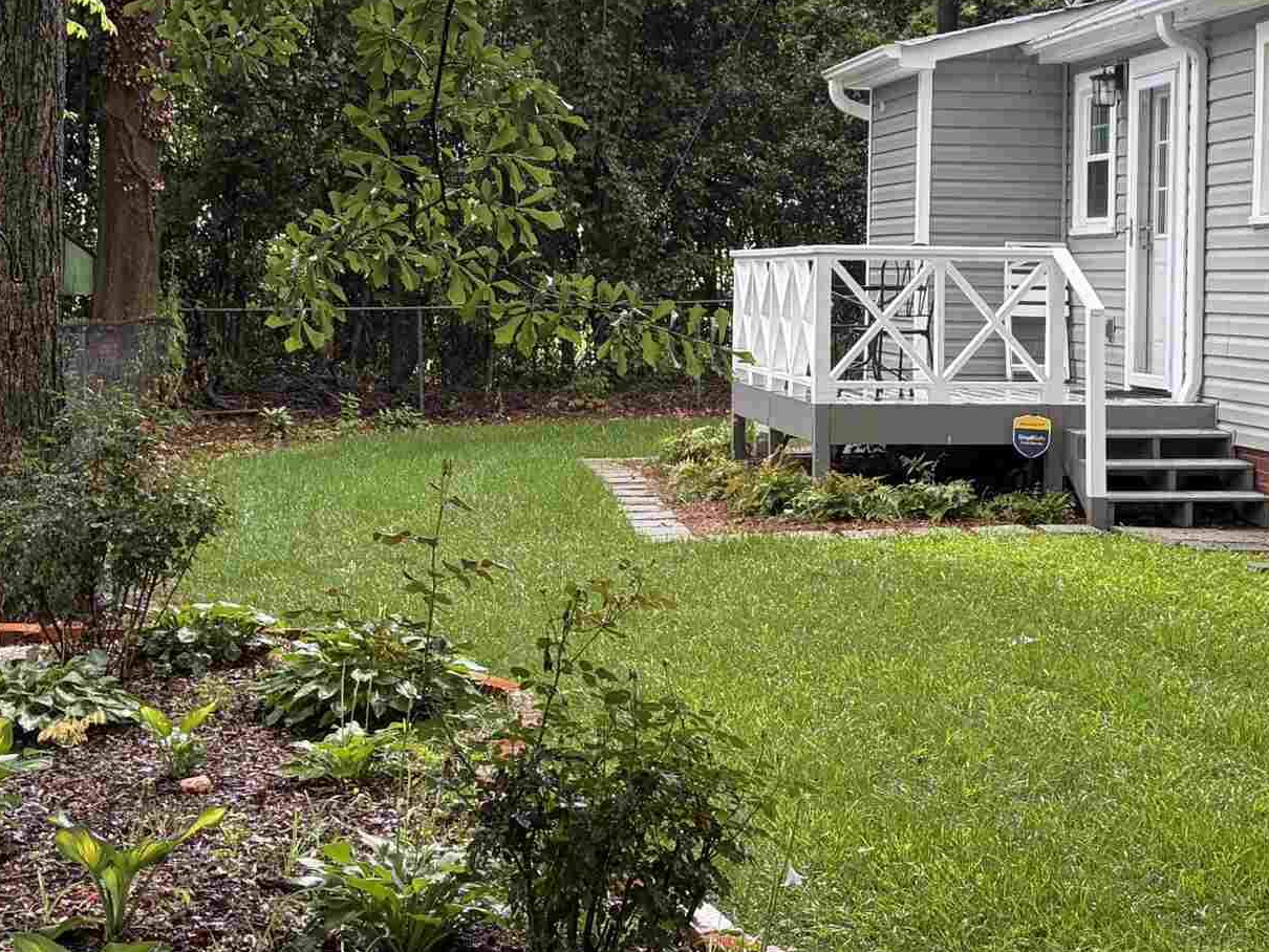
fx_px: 2420
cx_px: 777
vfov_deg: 22.1
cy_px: 275
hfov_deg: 29.3
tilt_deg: -0.2
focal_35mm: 66
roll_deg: -0.8
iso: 100
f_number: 1.6
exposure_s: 1/218
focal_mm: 5.96
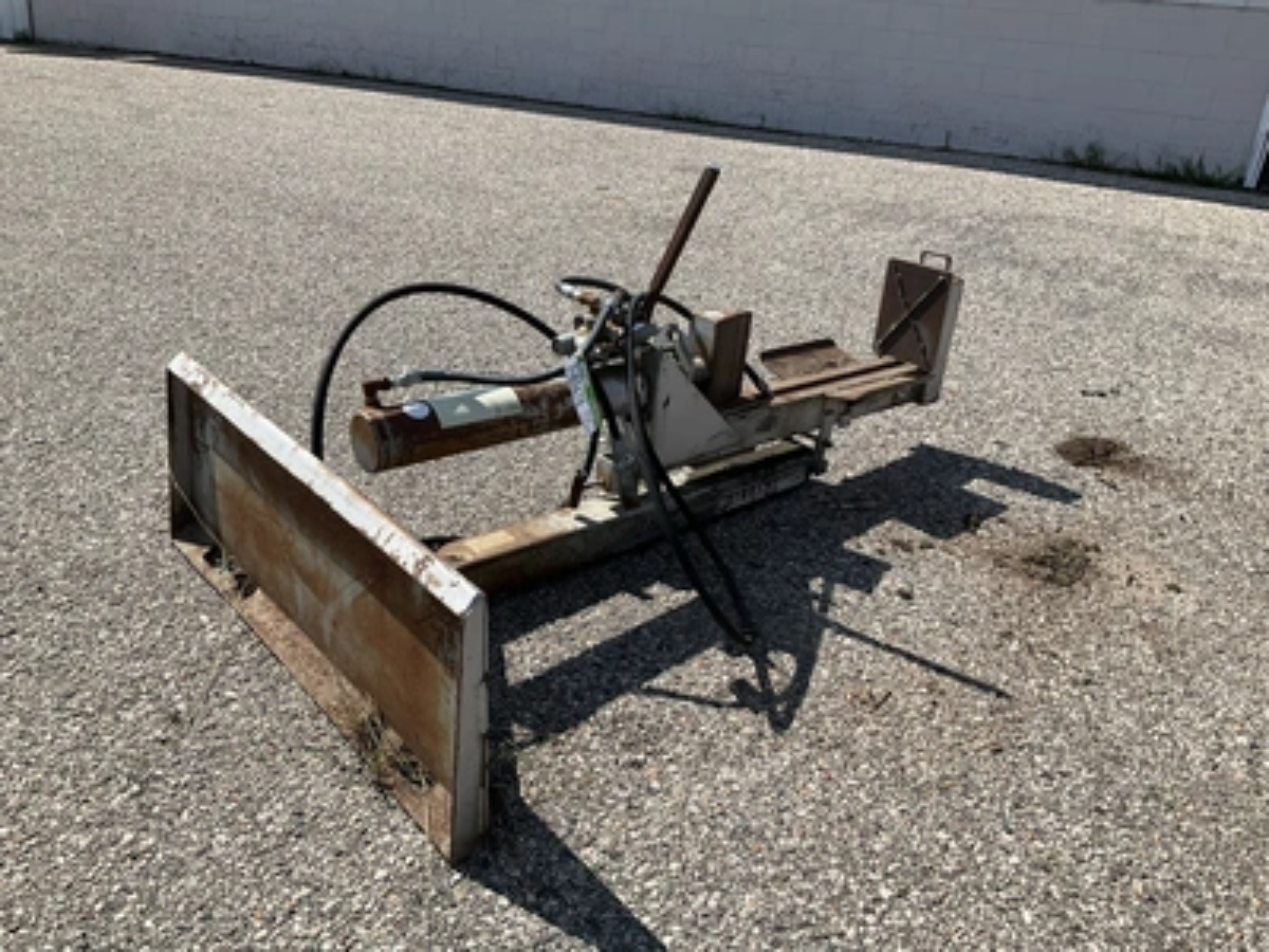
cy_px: 476
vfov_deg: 48.2
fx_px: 1063
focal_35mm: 29
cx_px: 634
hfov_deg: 61.7
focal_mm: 3
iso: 25
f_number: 1.8
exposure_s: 1/1984
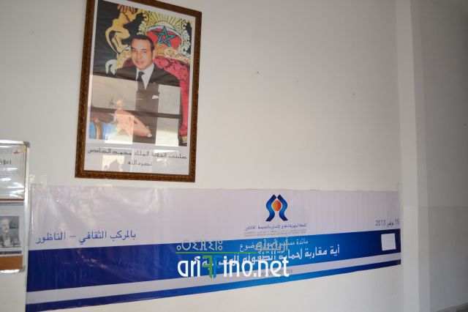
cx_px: 234
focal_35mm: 30
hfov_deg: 62.0
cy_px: 156
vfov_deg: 43.6
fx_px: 390
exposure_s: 1/60
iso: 1250
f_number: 3.8
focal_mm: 20
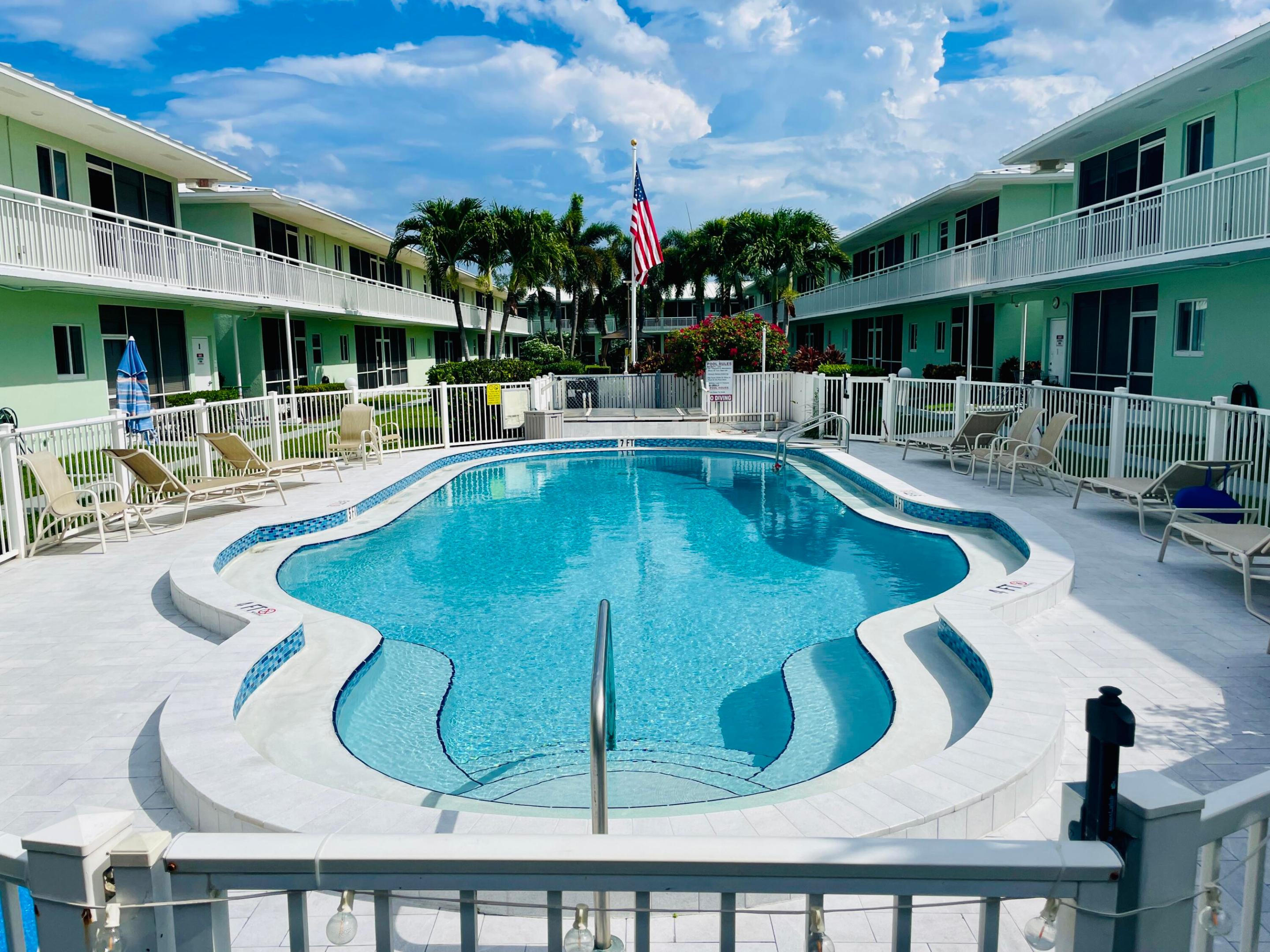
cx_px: 635
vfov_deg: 53.1
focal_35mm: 26
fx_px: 954
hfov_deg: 67.3
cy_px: 476
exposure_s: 1/10753
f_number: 1.6
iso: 32
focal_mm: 4.2
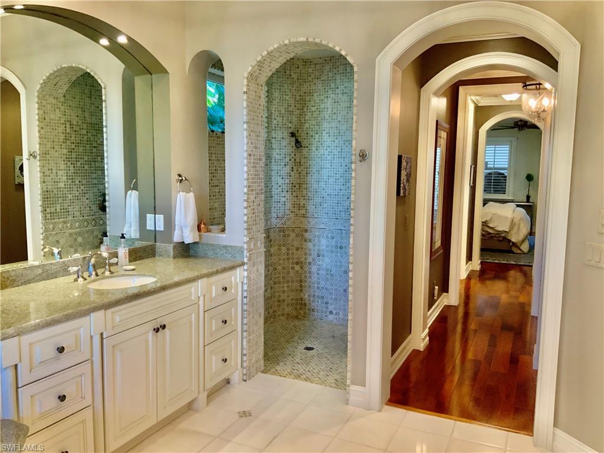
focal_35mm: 29
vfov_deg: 48.2
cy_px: 226
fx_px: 506
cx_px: 302
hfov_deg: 61.7
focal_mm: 3
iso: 160
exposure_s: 1/60
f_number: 1.8
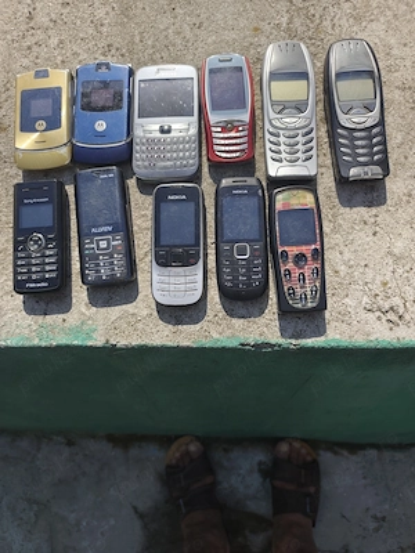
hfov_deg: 58.9
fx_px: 368
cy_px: 276
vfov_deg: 73.9
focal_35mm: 23
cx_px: 208
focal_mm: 6.19
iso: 50
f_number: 1.65
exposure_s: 1/480
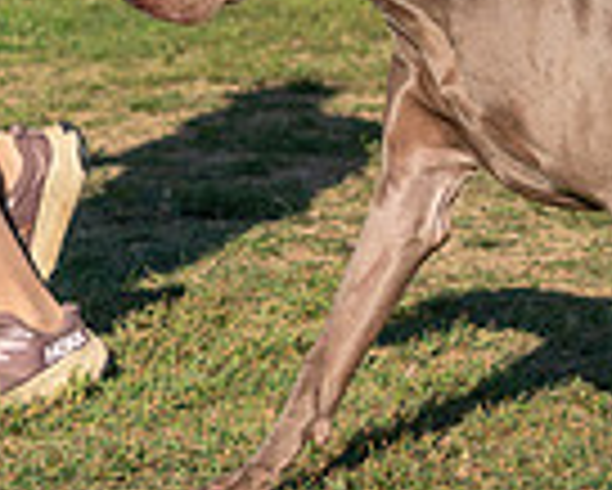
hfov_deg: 5.8
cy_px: -391
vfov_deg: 4.6
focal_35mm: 331
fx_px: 6000
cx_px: 448
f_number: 4.5
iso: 100
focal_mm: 71
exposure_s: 1/1250
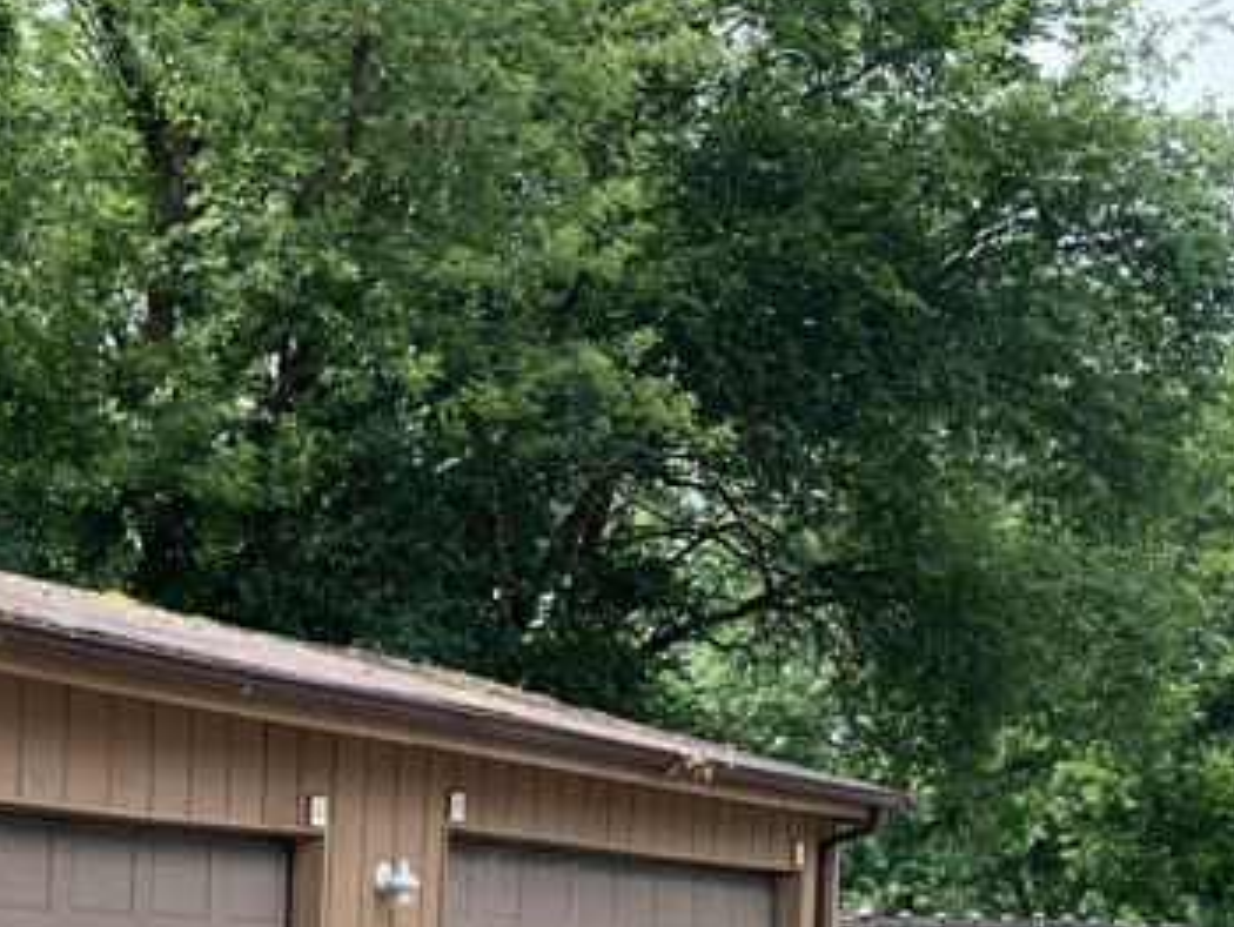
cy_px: 1079
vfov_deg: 18.5
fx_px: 2711
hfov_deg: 23.6
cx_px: -212
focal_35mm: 76
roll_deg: -1.6
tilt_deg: -0.7
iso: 25
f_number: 1.8
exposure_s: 1/616
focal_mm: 4.25
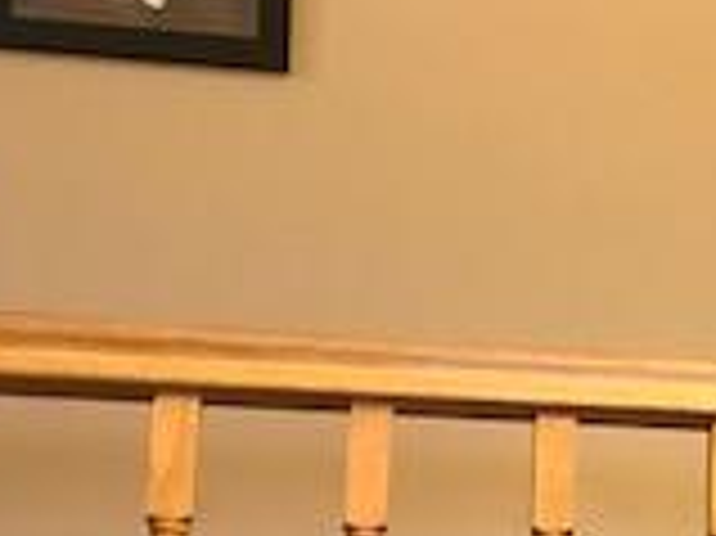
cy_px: 504
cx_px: 1396
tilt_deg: +12.5
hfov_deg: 14.6
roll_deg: +2.8
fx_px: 2336
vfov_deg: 13.0
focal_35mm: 113
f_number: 1.8
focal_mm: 3.99
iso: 80
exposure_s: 1/15
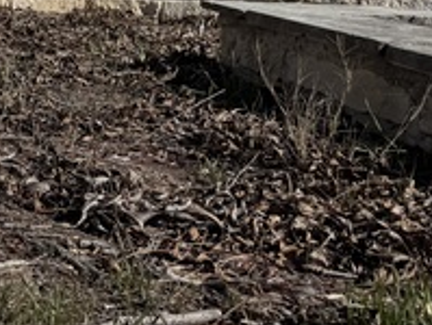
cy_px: -15
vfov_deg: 18.6
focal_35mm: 77
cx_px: -243
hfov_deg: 20.9
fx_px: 963
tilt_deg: -5.0
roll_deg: -1.6
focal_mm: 6.76
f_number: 1.78
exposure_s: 1/12346
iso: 80
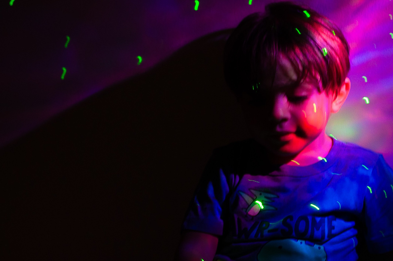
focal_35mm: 103
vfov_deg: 13.3
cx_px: 289
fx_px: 1123
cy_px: 135
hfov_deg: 19.7
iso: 200
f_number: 3.2
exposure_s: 1/15
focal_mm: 35
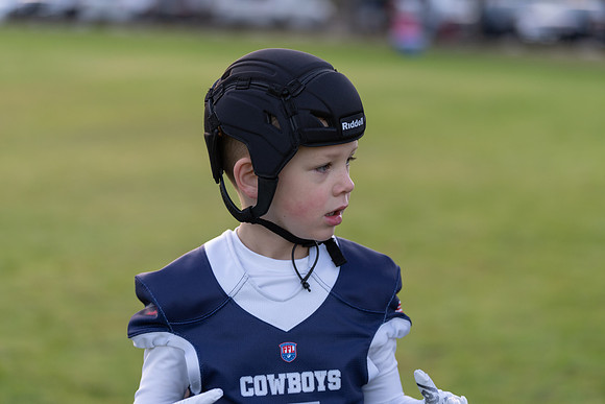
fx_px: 1681
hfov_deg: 20.4
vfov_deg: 13.7
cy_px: 202
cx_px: 302
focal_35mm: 100
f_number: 2.8
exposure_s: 1/320
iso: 400
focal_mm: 100
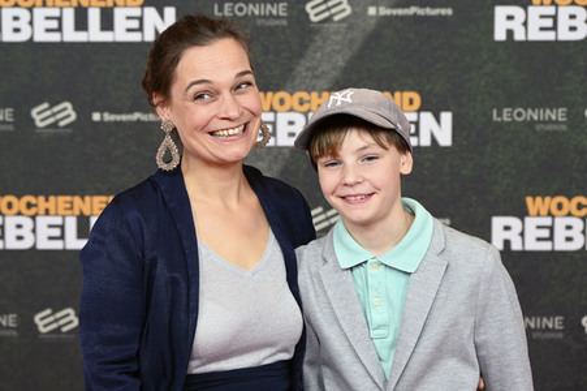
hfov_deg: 24.5
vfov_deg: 16.4
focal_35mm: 83
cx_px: 294
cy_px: 196
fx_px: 1352
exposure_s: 1/200
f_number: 6.3
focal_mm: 83
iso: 1000
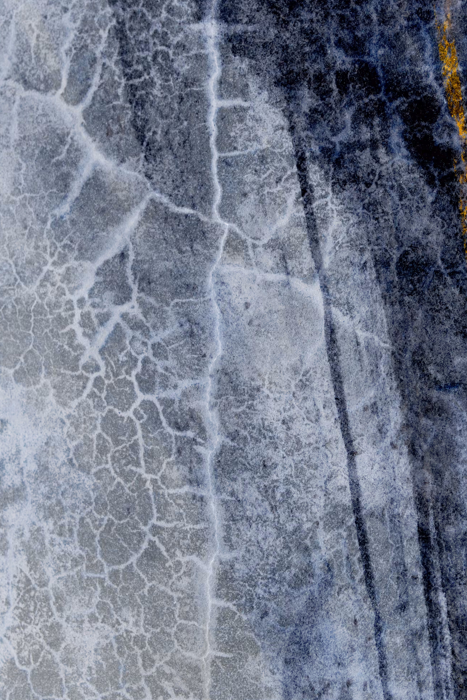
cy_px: 251
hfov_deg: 16.1
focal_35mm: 85
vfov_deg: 23.8
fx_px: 1651
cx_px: 295
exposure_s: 1/2500
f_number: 4
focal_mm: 55
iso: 400
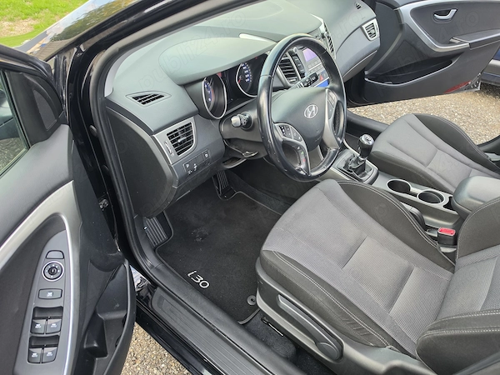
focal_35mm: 23
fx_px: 332
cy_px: 188
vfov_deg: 58.9
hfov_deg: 73.9
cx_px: 250
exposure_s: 1/180
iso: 100
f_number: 1.4
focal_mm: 6.5
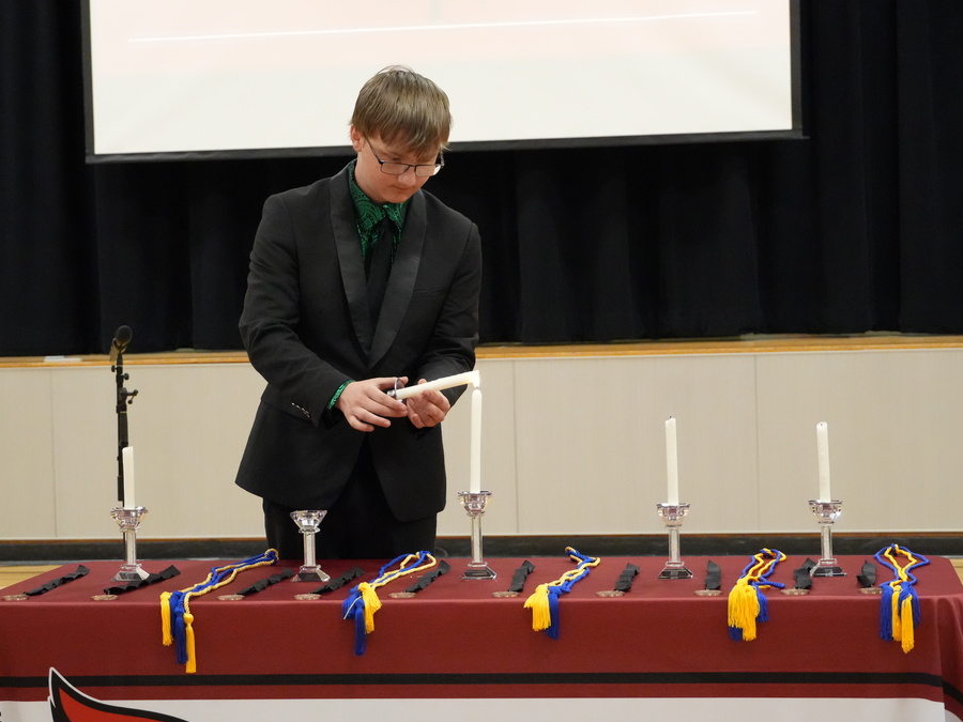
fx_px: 2602
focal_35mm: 94
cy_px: 358
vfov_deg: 15.8
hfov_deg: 21.0
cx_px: 444
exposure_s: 1/250
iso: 8000
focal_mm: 57
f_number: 5.6
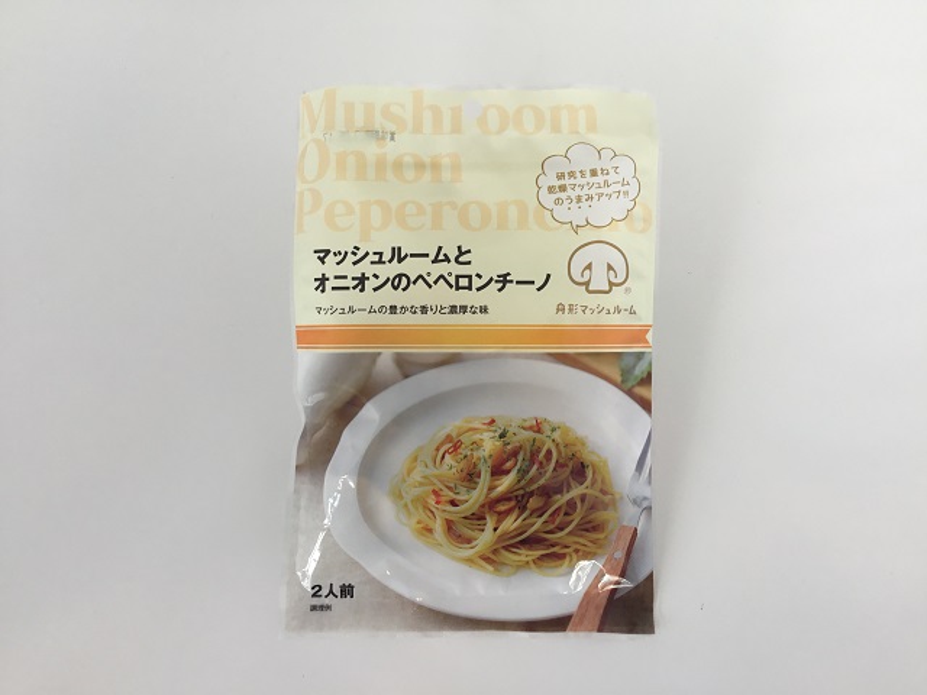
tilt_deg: -70.9
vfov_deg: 45.4
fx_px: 830
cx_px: 464
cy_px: 348
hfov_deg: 58.4
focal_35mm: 31
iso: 25
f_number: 2.4
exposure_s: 1/60
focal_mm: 3.3
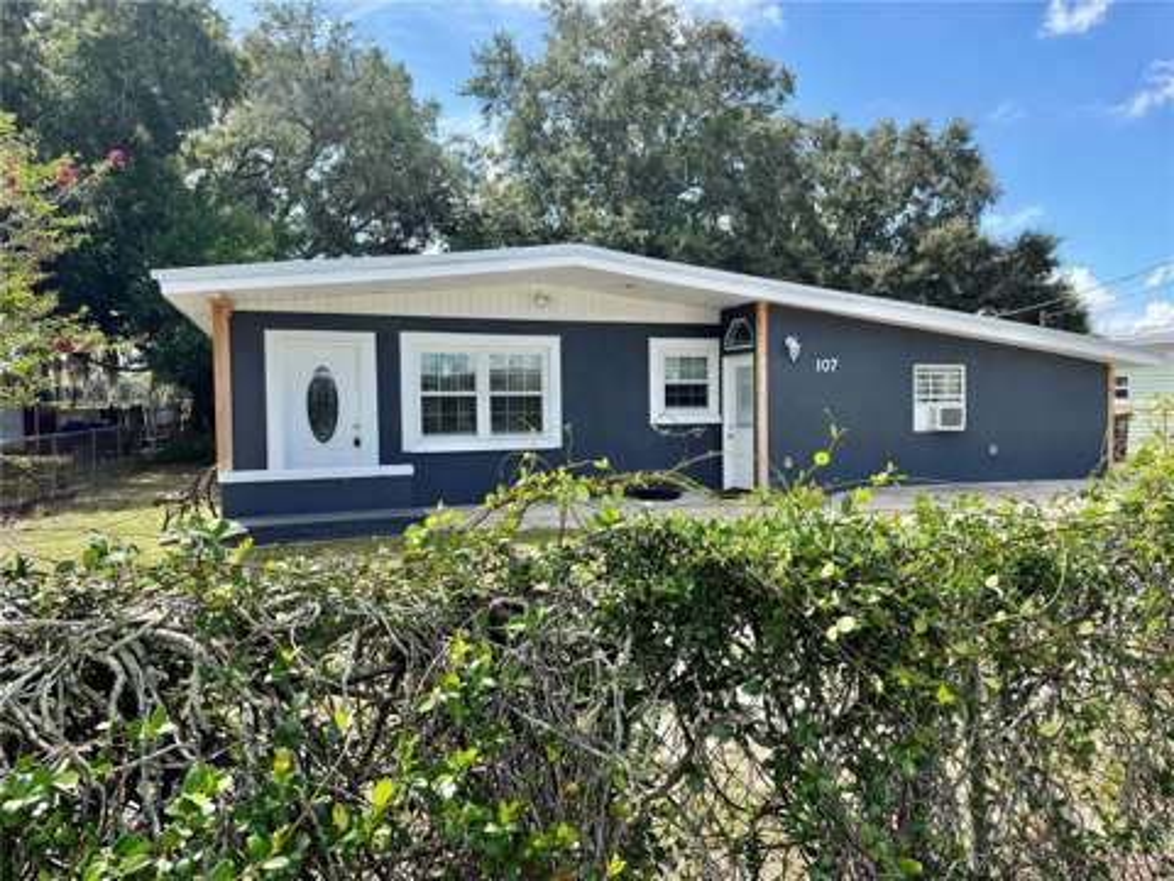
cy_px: 440
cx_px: 587
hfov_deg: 71.6
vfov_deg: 56.8
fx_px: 814
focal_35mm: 24
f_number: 1.78
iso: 100
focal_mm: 6.76
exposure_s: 1/2110
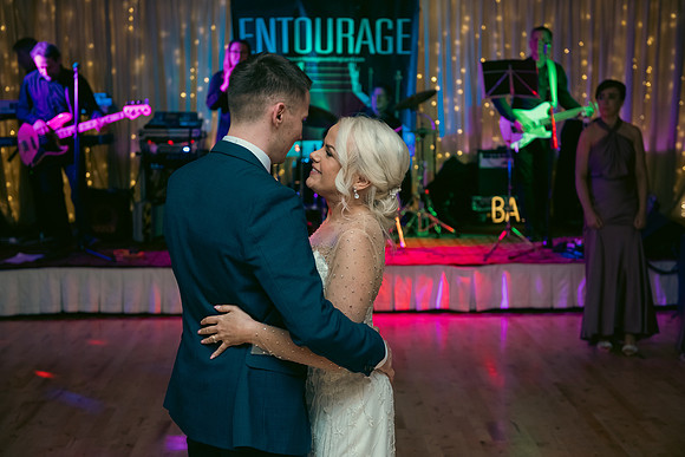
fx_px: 990
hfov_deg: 38.2
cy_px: 228
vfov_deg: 26.0
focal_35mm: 52
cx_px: 342
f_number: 3.5
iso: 800
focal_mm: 52
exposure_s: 1/160
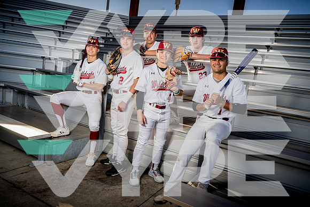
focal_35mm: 27
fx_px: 233
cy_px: 104
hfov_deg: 67.4
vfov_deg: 48.0
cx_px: 155
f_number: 9
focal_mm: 27
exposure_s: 1/250
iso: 125
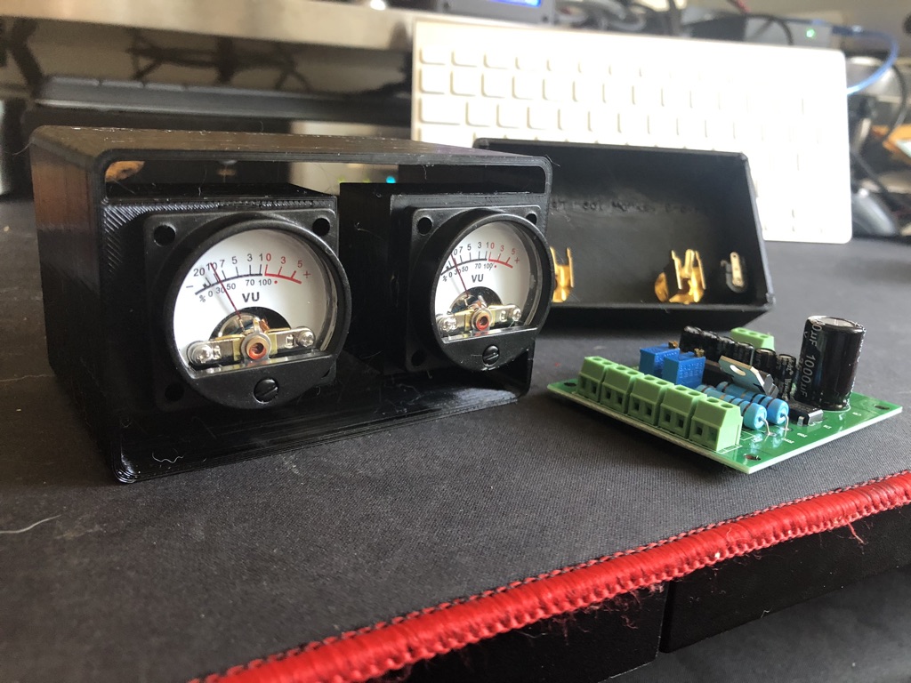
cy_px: 342
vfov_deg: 49.7
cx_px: 456
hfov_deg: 63.4
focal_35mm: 28
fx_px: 737
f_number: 1.8
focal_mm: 3.99
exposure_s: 1/15
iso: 80
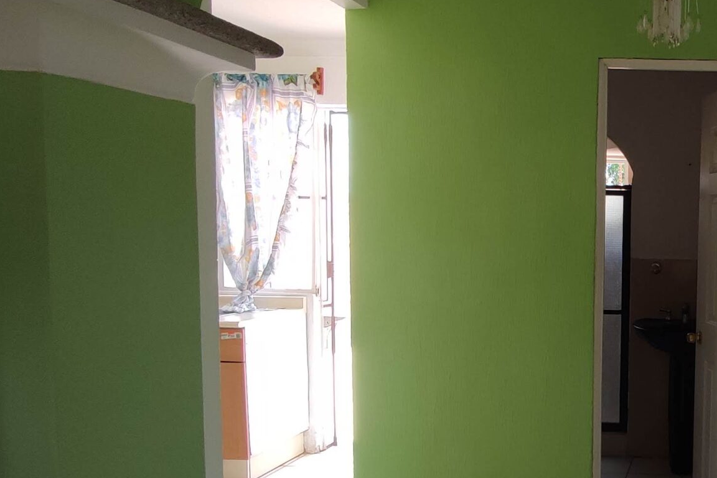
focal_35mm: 37
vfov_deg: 35.8
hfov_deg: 45.4
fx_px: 737
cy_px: 282
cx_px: 684
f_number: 2.2
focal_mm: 1.65
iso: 81
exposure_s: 1/100
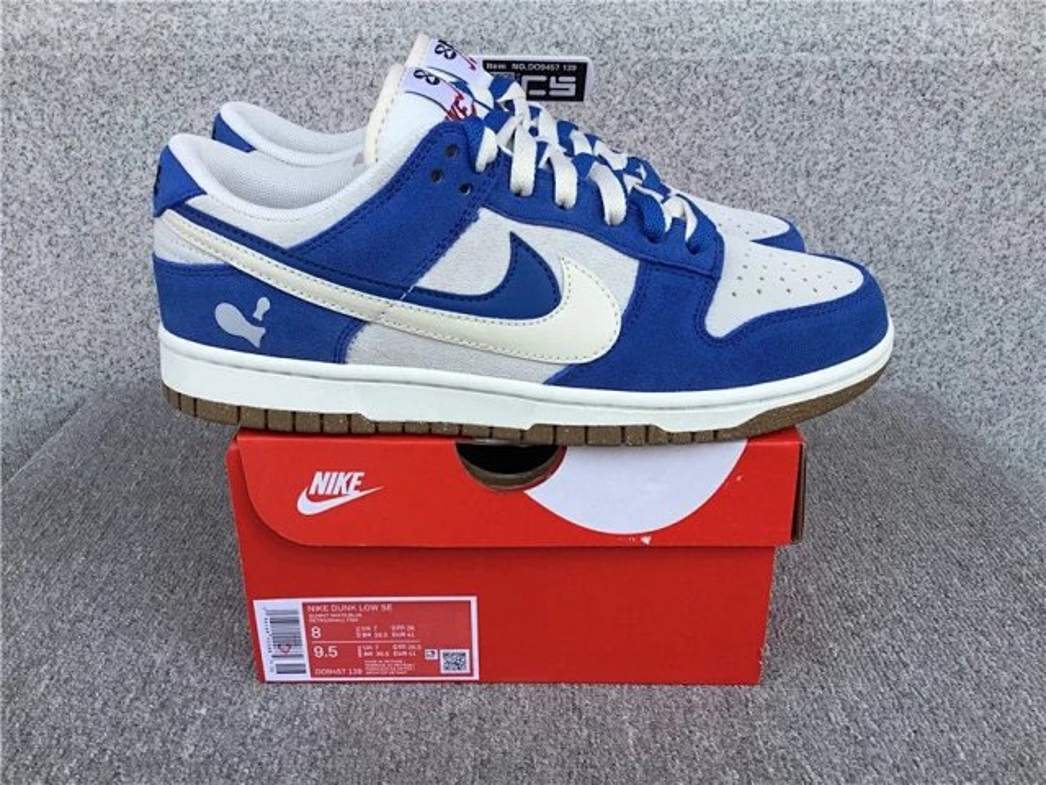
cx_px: 523
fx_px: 937
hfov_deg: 58.4
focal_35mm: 31
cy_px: 392
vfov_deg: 45.4
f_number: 2.4
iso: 25
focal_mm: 3.3
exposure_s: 1/479
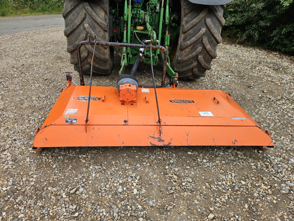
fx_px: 195
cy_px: 110
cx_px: 147
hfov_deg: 73.9
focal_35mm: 23
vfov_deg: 58.9
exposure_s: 1/197
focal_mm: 5.4
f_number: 1.8
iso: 25
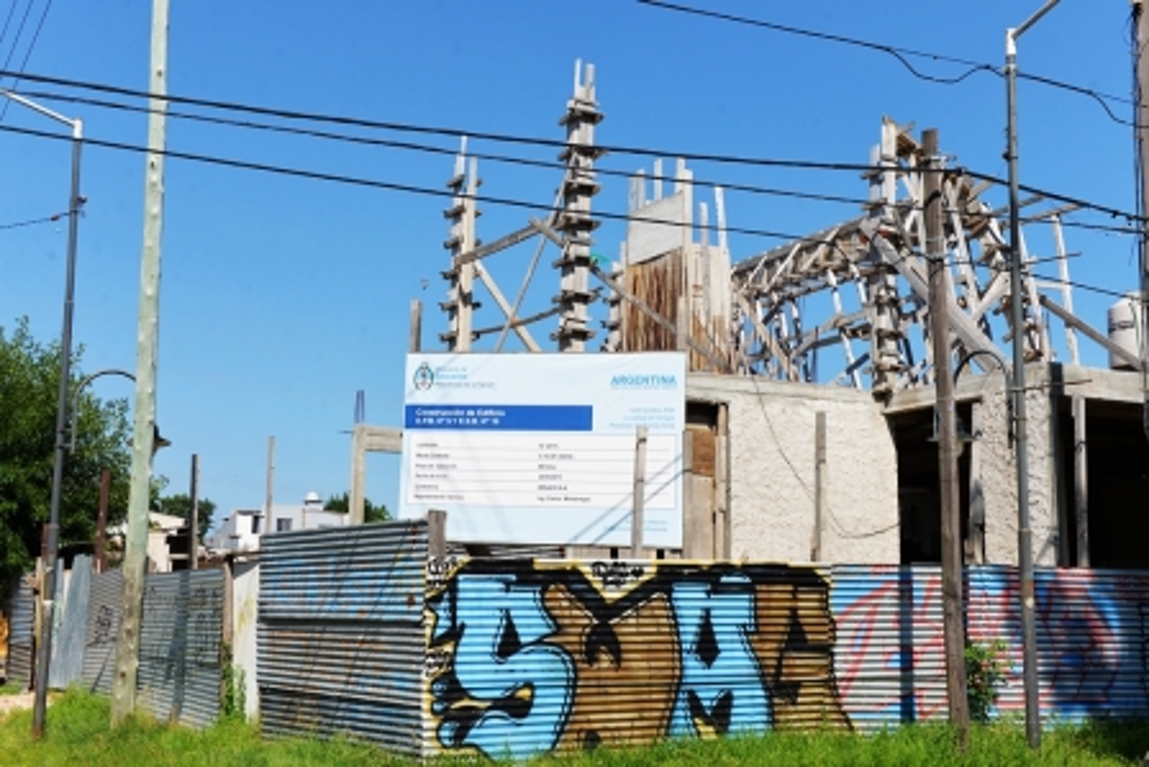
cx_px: 574
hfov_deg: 41.1
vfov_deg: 28.1
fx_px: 1532
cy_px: 384
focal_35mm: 48
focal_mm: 48
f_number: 9
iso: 100
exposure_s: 1/320
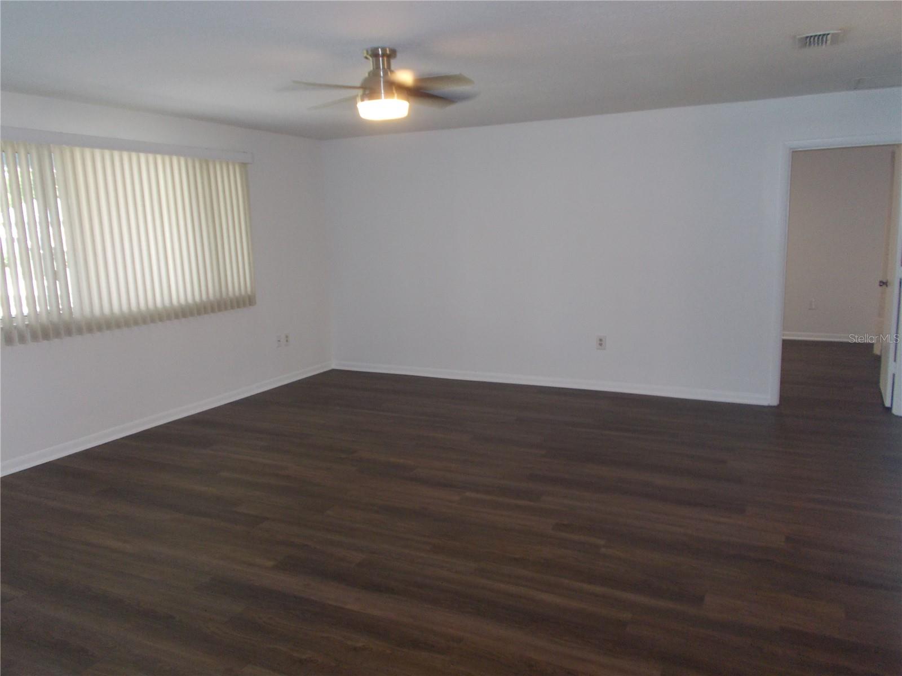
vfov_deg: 53.1
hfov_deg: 67.3
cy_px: 338
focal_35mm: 26
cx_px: 451
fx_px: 677
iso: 200
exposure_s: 1/25
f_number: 3.2
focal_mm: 4.6
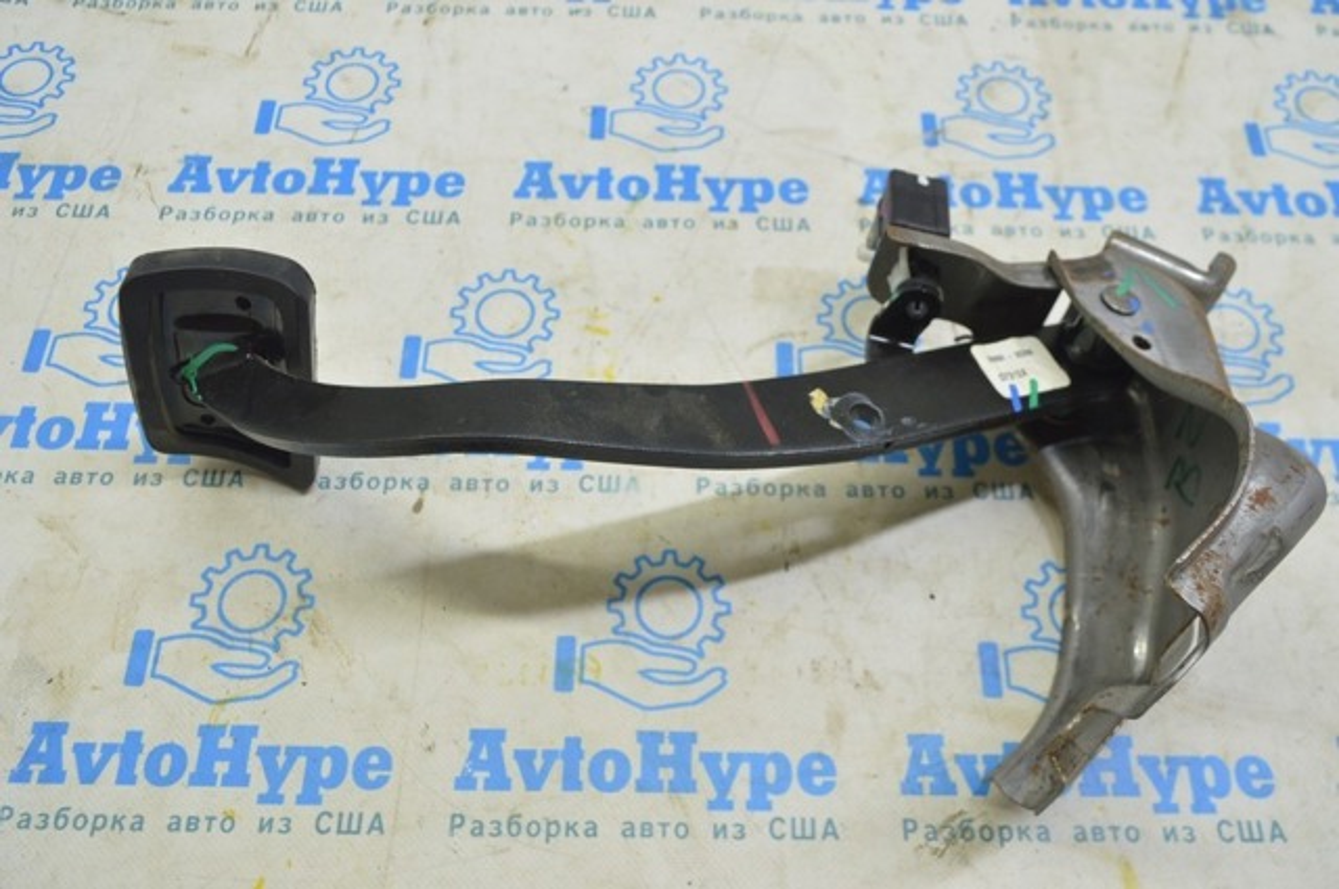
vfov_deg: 41.6
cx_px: 670
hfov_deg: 59.6
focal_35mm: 32
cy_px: 444
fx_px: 1170
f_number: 5.6
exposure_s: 1/20
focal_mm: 21
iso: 400
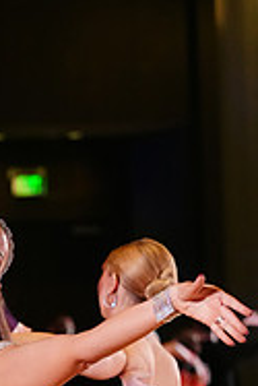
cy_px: 561
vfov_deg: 5.7
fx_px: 3830
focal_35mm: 357
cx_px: -119
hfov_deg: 3.8
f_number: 4
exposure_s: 1/400
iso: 3200
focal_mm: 115
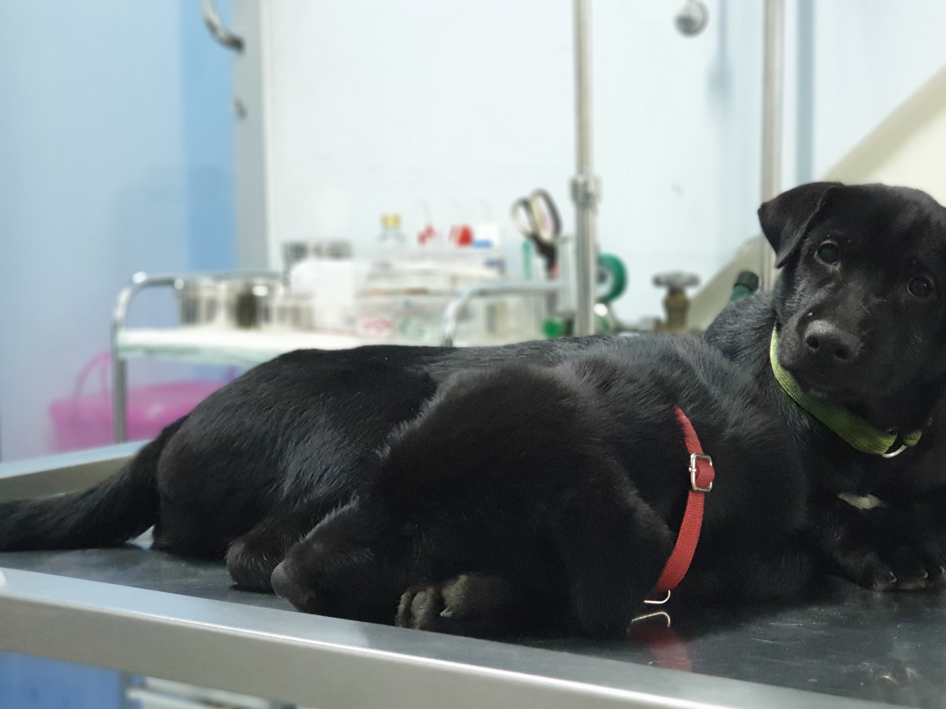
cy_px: 385
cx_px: 607
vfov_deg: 21.9
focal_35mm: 67
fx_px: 1831
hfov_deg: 28.8
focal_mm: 6
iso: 400
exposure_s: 1/25
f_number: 2.4
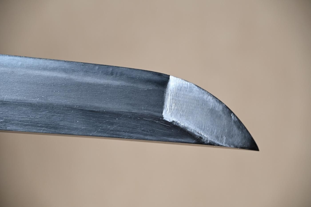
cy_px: 104
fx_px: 1192
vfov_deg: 9.9
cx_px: 156
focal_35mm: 138
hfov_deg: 14.9
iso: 100
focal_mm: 92
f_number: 5.6
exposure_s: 1
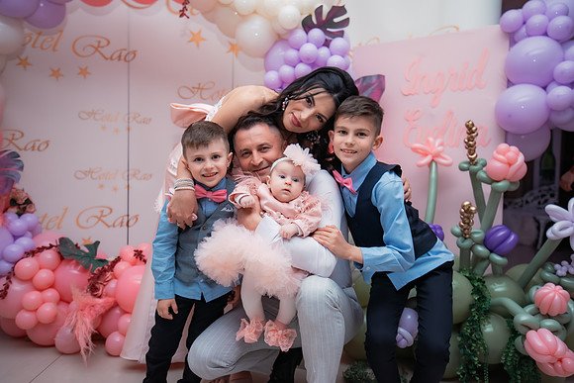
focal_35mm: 27
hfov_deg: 67.9
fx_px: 427
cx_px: 281
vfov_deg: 48.4
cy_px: 195
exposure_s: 1/200
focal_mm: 26
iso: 1600
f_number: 2.8
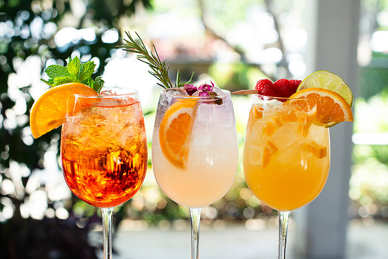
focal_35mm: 52
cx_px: 202
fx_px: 560
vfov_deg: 26.0
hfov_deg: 38.2
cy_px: 130
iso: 250
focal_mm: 50
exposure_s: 1/100
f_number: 3.5
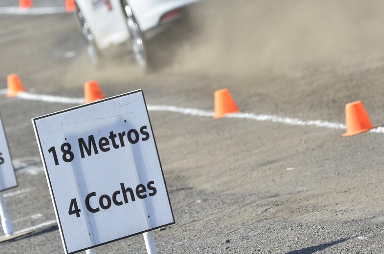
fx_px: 4491
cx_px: 62
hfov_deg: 4.9
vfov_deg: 3.2
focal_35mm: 422
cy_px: 105
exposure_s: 1/2500
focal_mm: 165
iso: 640
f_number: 5.6
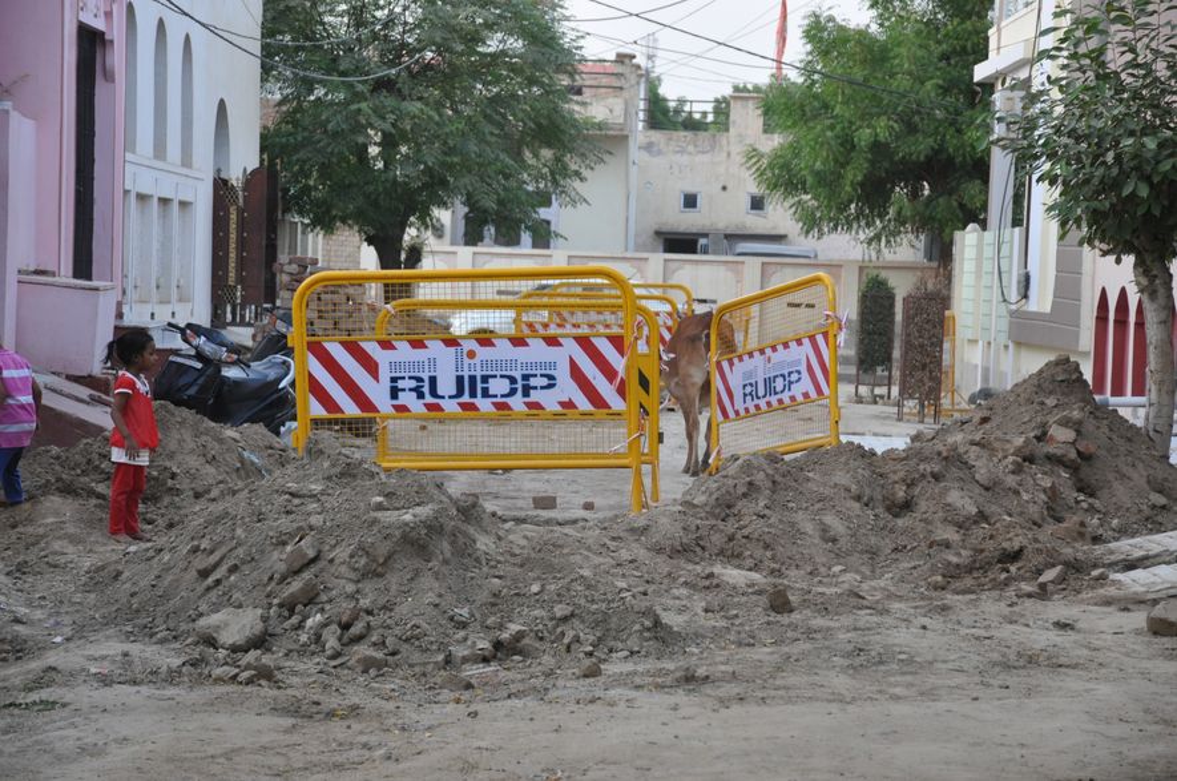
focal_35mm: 112
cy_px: 390
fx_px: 3672
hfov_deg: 18.2
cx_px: 588
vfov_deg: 12.1
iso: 800
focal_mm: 75
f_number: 5
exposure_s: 1/100
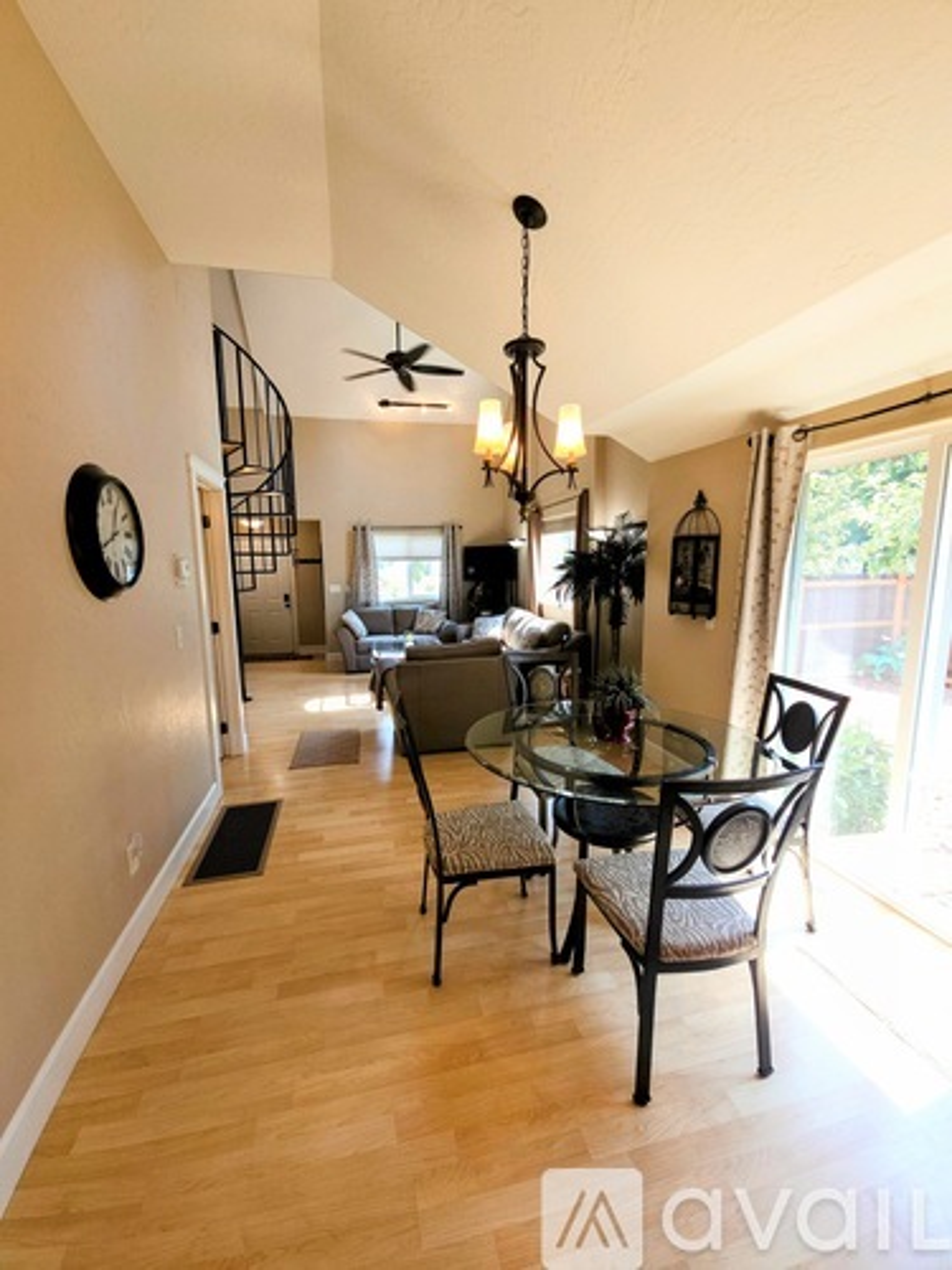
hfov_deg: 89.9
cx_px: 476
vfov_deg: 106.2
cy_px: 635
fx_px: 477
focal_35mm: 13
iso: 50
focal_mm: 2.2
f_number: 2.2
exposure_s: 1/60
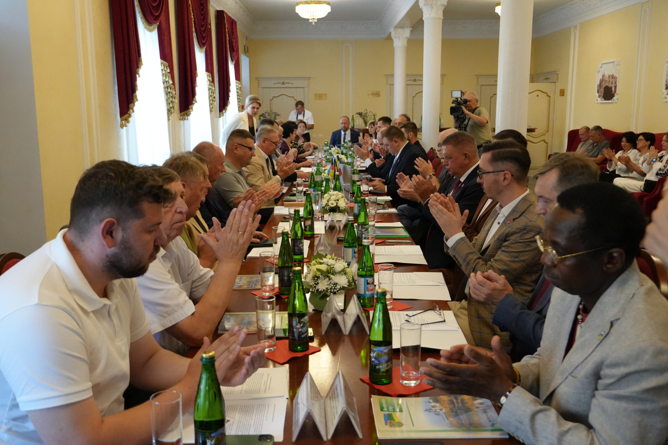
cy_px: 222
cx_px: 334
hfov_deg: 53.1
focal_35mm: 36
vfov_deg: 36.8
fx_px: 668
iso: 4000
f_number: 4
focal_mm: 24
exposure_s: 1/160
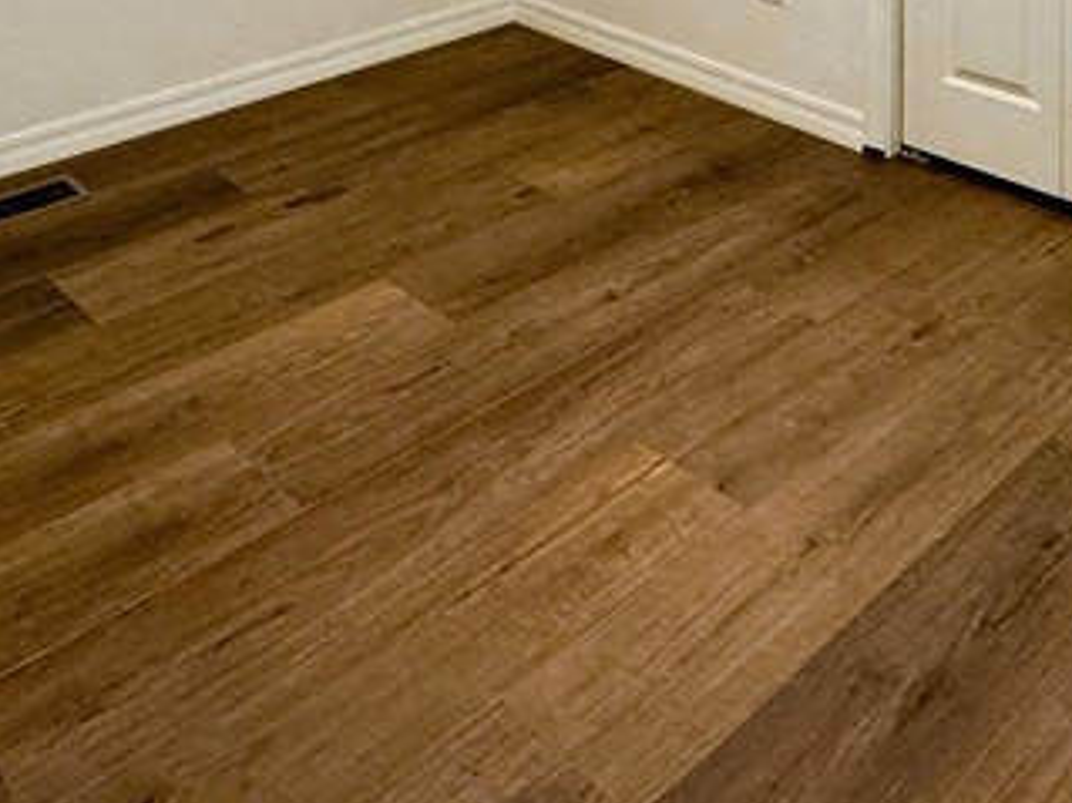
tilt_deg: -0.8
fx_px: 1393
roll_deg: -0.1
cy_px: -407
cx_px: 531
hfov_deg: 42.1
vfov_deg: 24.7
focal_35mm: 45
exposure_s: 1/120
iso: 320
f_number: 2.2
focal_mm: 2.22
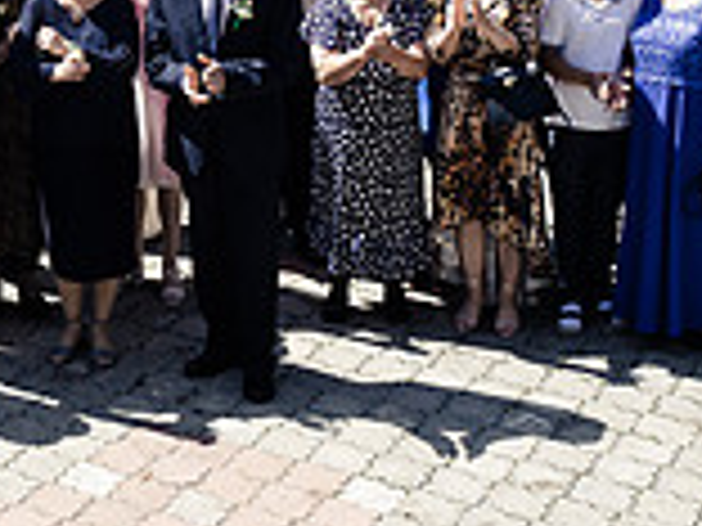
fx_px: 2109
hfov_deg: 17.6
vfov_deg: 13.6
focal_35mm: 104
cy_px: -214
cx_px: -234
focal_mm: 29
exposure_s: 1/125
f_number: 8
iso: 100
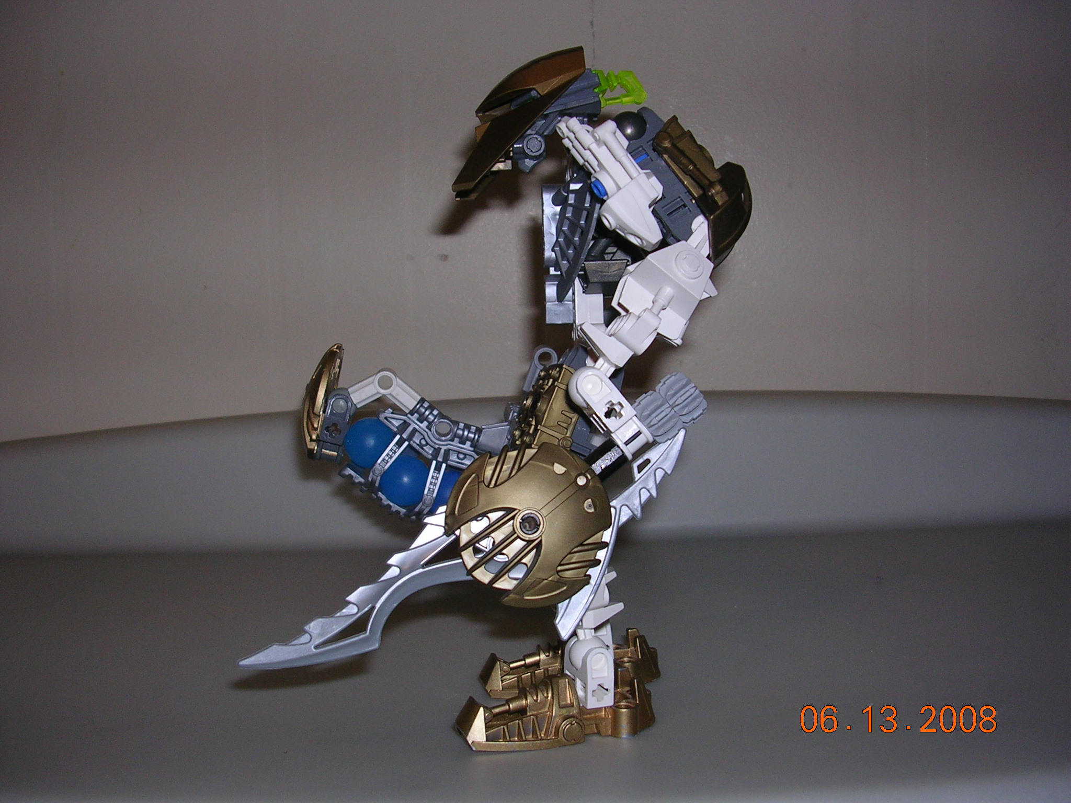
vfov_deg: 37.7
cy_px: 402
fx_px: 1176
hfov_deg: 49.0
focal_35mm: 38
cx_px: 536
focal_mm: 5.8
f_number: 2.8
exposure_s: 1/60.1
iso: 50
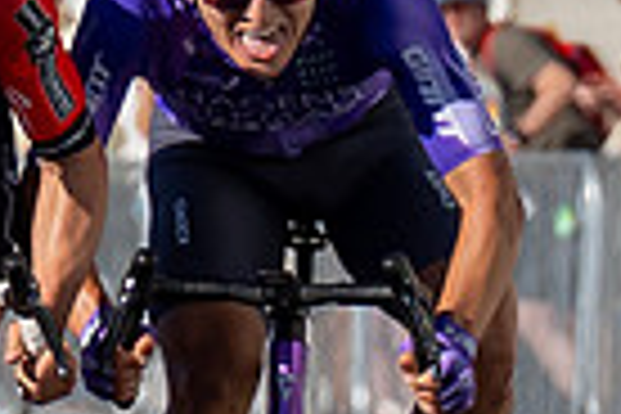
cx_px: 121
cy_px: 76
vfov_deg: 0.6
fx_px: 40017
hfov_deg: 0.9
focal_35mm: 2320
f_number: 4.5
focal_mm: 182
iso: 100
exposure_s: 1/1000
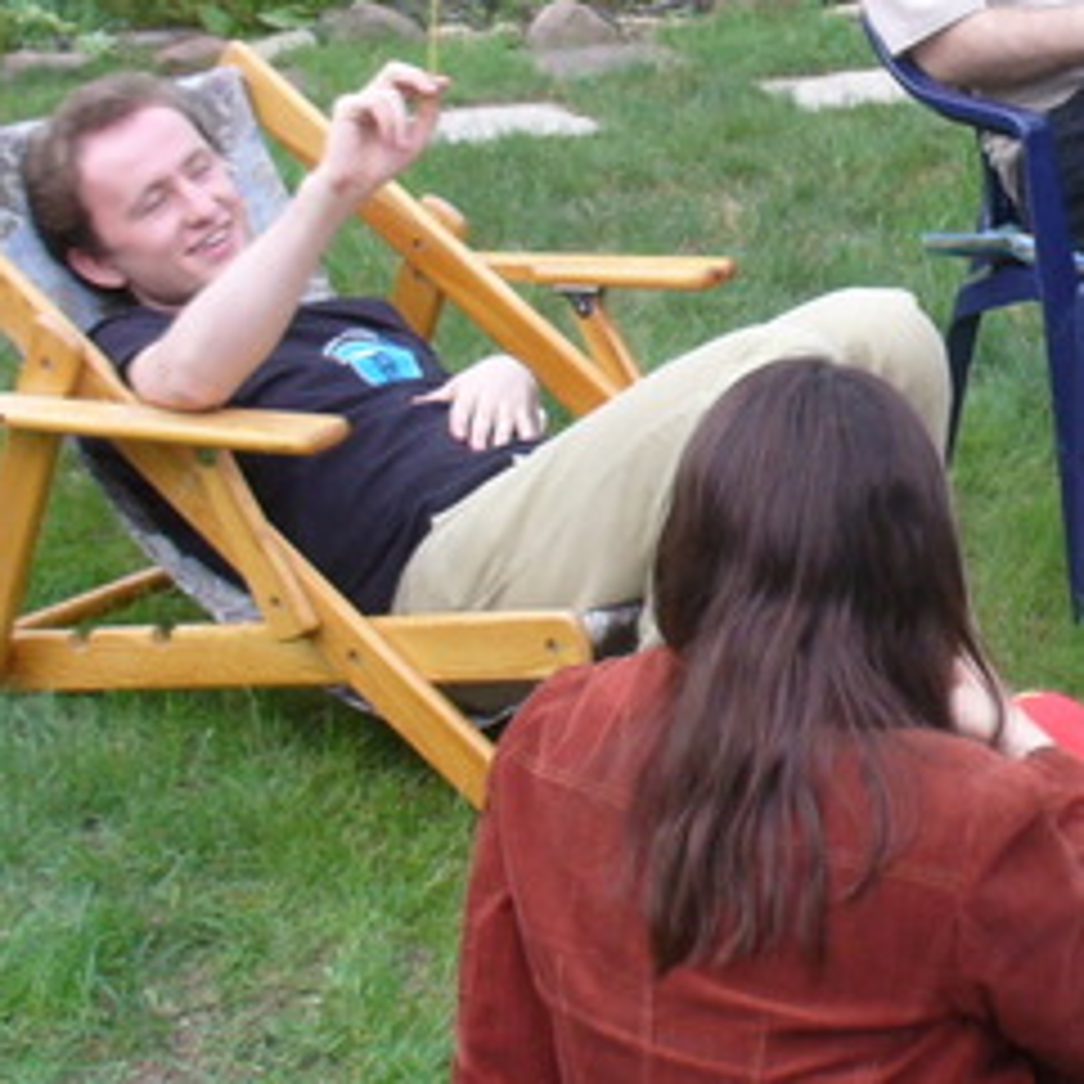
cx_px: 1232
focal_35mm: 103
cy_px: 256
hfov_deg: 16.3
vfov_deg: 16.8
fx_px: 3649
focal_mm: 6.1
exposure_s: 1/40
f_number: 2.8
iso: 100
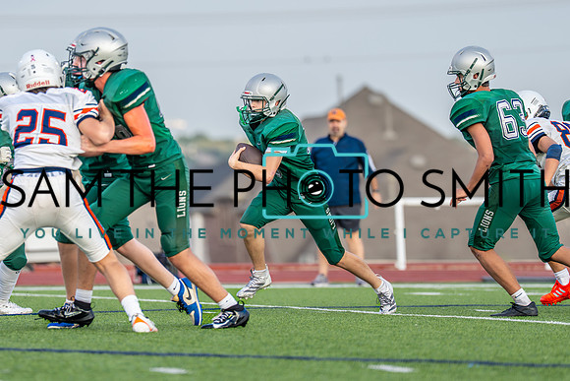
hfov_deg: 5.9
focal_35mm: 352
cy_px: 149
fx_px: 5568
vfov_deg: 3.9
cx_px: 260
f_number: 2.8
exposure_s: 1/1600
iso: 500
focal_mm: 200
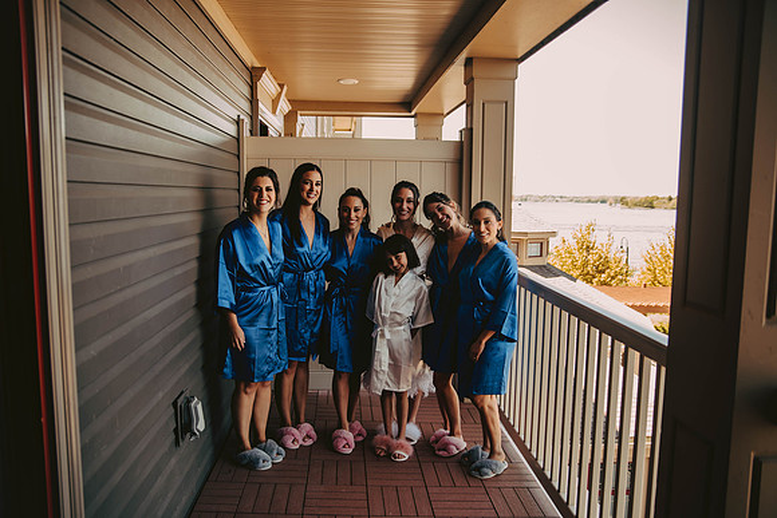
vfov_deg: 46.4
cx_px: 388
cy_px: 259
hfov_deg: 65.5
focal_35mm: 28
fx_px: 604
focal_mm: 28
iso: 320
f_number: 2.8
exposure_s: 1/320
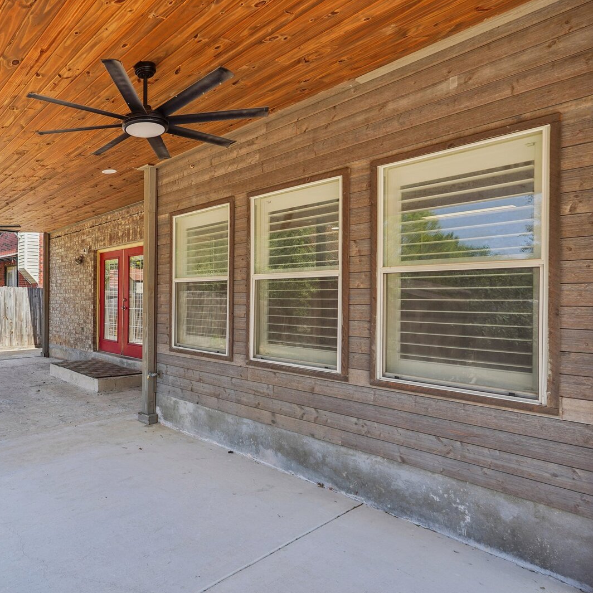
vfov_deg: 68.1
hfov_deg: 63.8
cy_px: 299
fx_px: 439
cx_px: 144
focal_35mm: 23
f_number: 8
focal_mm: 17.5
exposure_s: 1/50
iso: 100
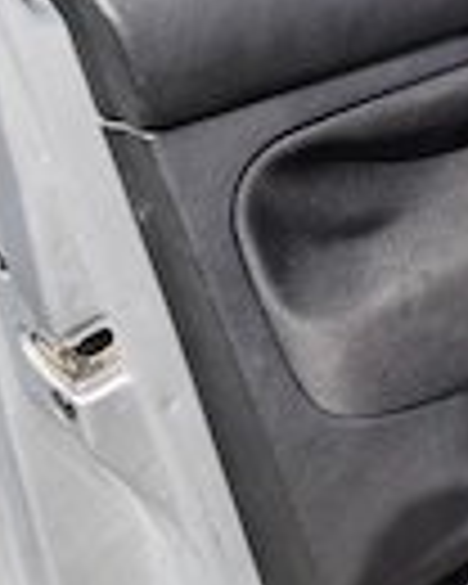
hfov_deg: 20.1
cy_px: -54
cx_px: 626
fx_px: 1195
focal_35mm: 69
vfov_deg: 25.6
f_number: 1.65
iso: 50
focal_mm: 6.14
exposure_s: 1/899
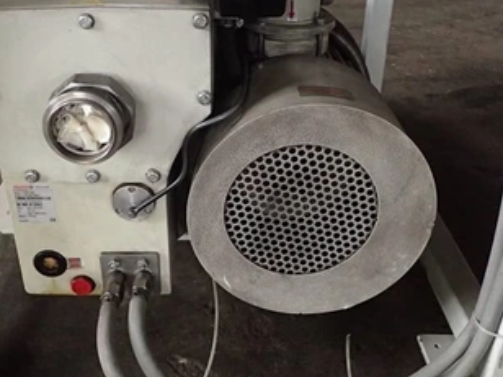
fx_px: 567
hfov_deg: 47.8
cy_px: 155
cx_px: 230
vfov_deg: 36.7
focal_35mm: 39
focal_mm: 5.5
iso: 800
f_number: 2.3
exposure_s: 1/25
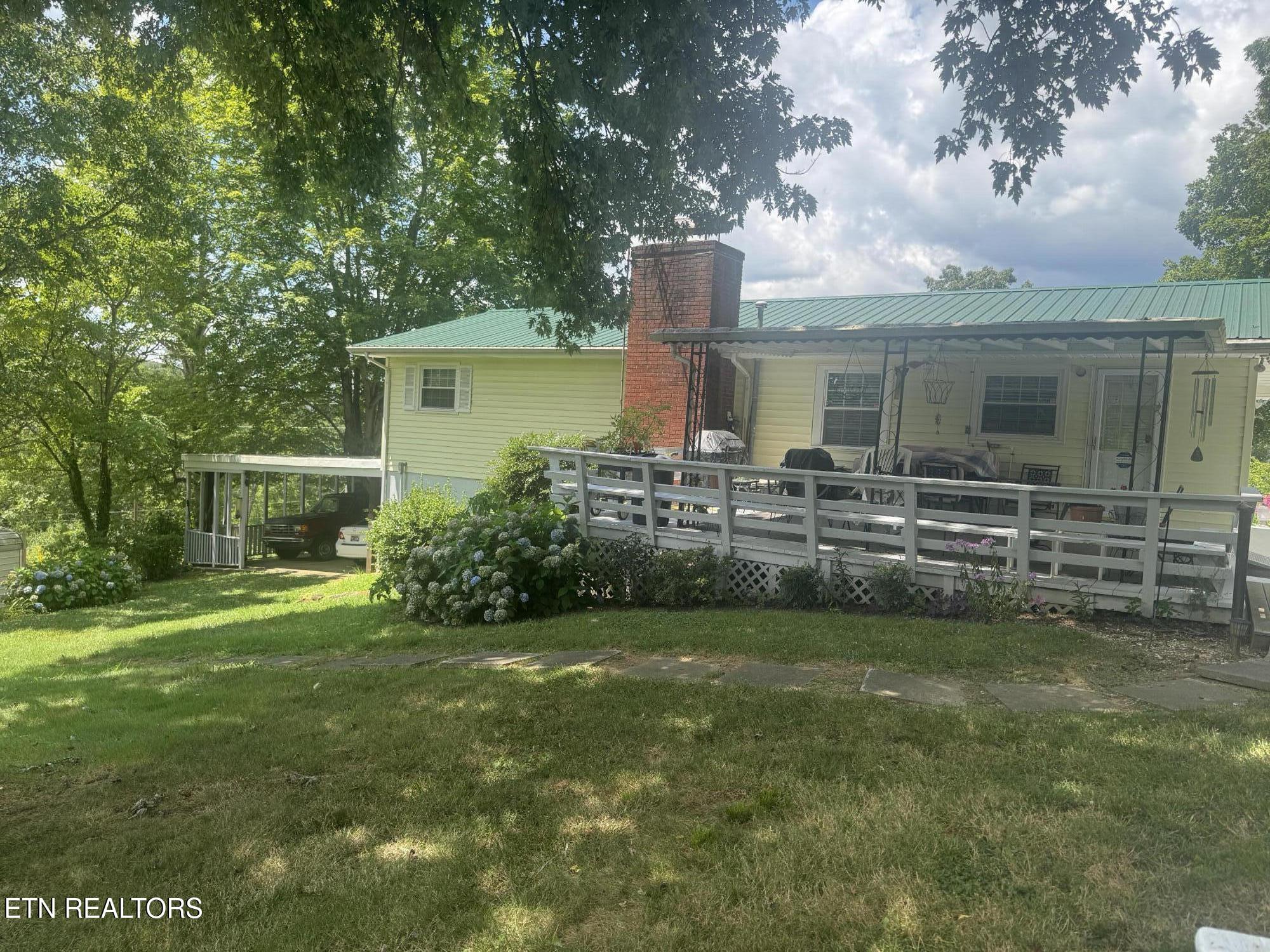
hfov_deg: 71.6
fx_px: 881
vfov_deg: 56.8
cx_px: 635
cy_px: 476
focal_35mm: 24
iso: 80
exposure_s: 1/1339
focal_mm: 6.76
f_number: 1.78
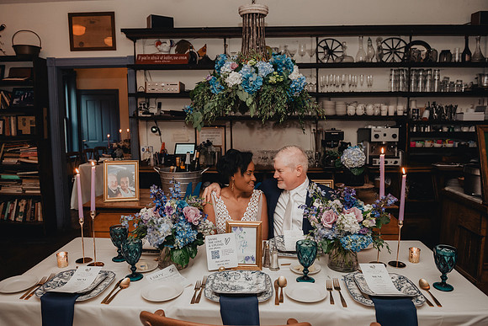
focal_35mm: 26
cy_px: 158
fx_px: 356
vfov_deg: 49.2
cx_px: 239
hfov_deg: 68.9
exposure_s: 1/125
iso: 1600
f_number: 3.5
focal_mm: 24
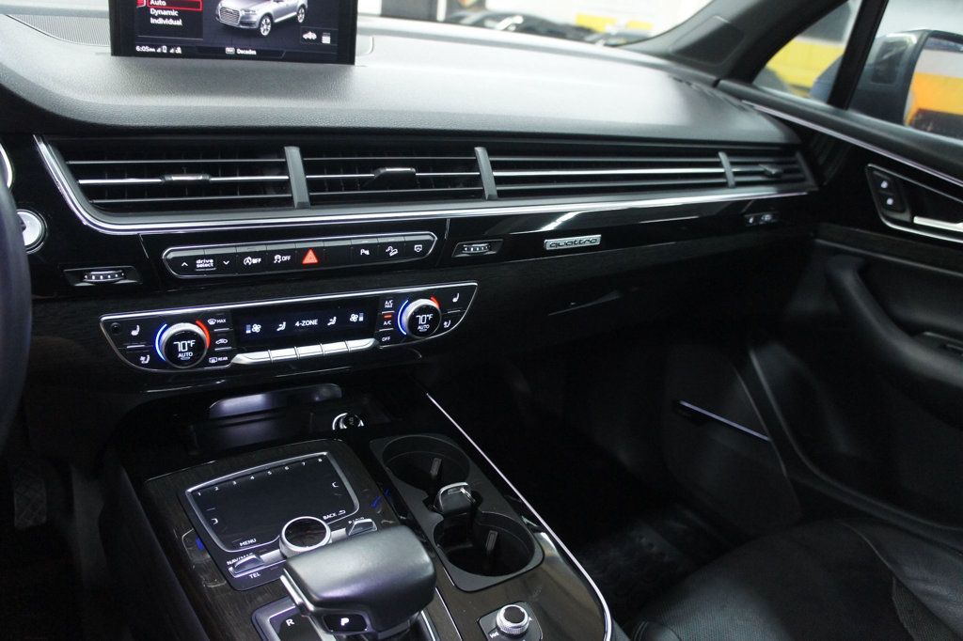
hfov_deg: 67.4
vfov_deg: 47.9
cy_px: 320
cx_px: 482
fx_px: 722
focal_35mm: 27
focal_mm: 18
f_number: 3.5
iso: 1600
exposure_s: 1/25
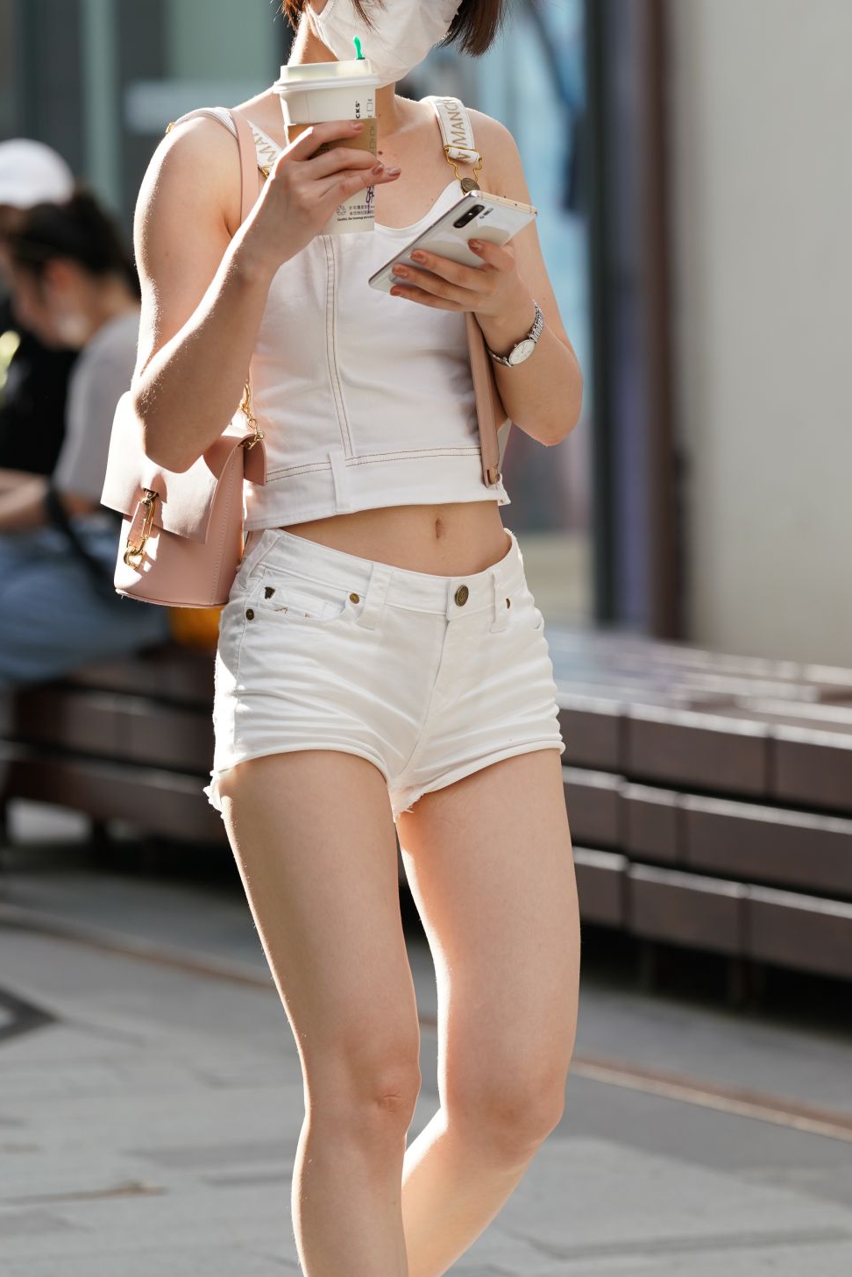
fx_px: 7841
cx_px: 468
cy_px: 610
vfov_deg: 9.3
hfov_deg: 6.2
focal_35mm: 221
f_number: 3.5
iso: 250
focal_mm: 135
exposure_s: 1/500
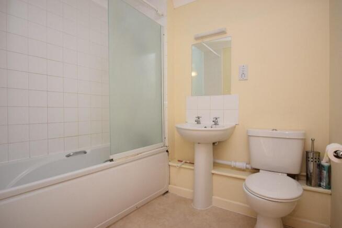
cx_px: 171
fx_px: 185
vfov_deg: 63.3
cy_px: 114
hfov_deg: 85.4
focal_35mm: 20
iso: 640
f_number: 2.8
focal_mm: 13
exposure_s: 1/60
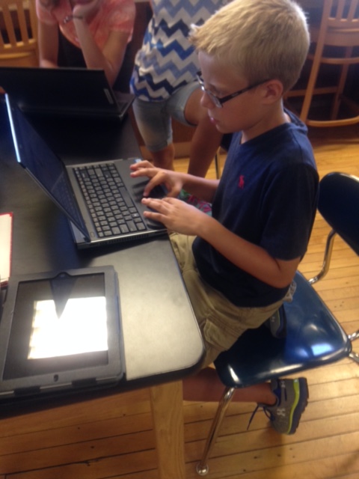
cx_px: 180
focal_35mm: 33
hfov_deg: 42.9
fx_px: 456
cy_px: 240
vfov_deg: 55.4
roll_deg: +0.5
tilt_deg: -35.8
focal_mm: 4.12
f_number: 2.4
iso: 100
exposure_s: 1/20
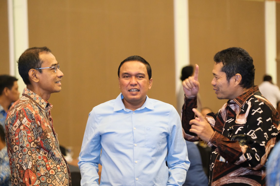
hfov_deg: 14.0
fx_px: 1143
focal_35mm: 147
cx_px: 140
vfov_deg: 9.3
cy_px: 93
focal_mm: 98.2
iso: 5000
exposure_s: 1/125
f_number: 2.8
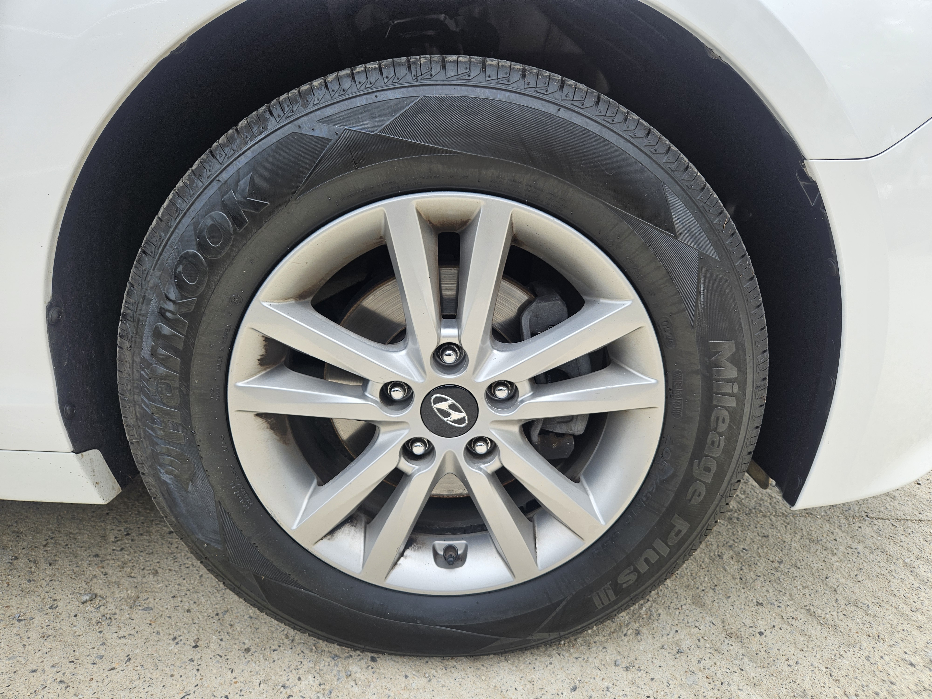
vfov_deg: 58.9
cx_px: 466
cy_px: 350
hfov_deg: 73.9
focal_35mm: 23
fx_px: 619
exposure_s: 1/322
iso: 25
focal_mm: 5.4
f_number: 1.8
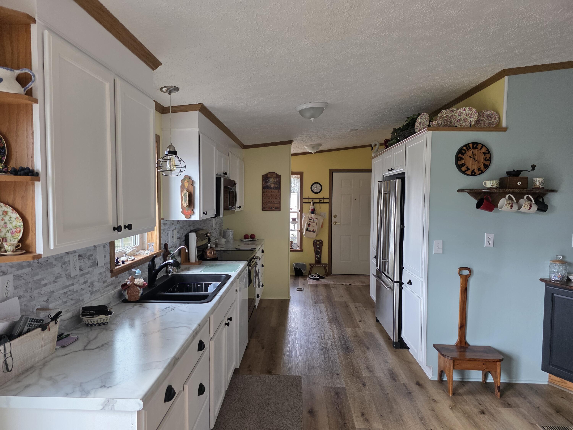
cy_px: 215
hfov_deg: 73.9
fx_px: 381
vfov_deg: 58.9
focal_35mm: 23
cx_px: 286
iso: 125
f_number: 1.7
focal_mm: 6.3
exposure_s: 1/180
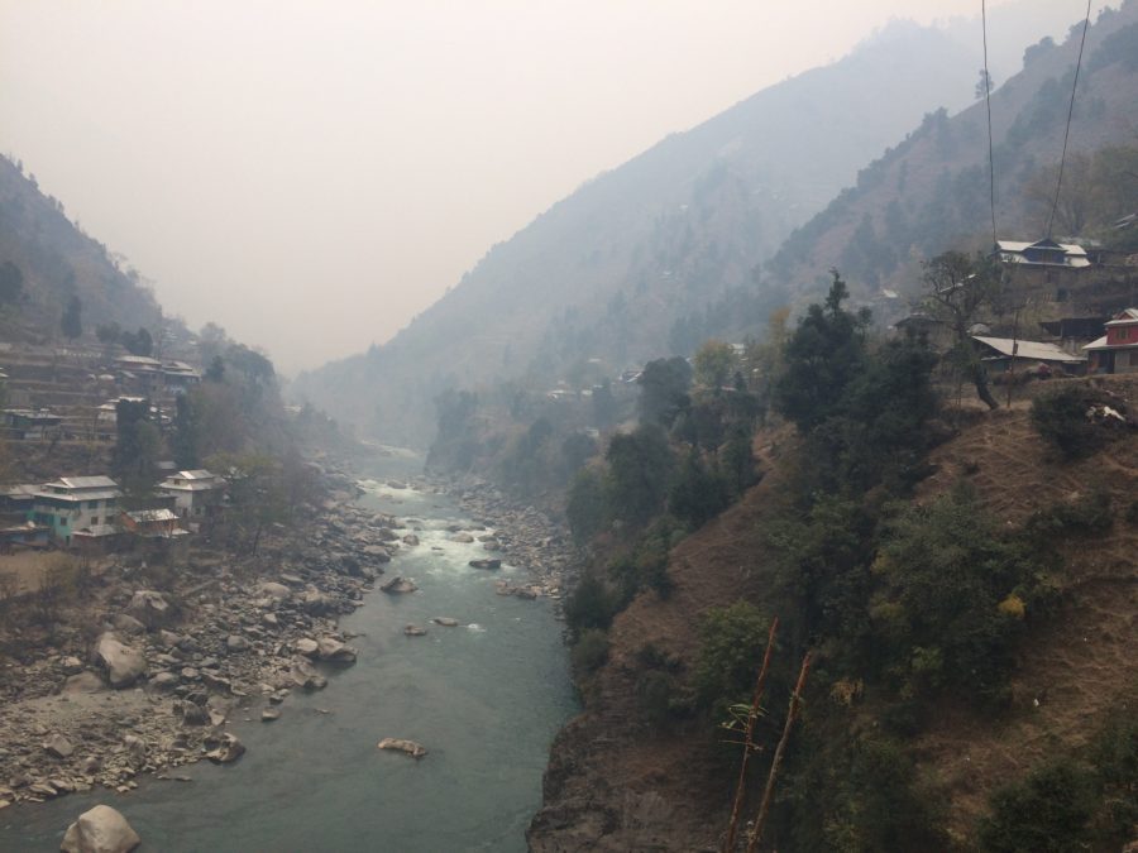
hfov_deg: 61.7
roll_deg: -4.5
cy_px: 426
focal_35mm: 29
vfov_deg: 48.2
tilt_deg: -1.0
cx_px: 569
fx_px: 953
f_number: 2.2
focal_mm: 4.15
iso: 32
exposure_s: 1/456
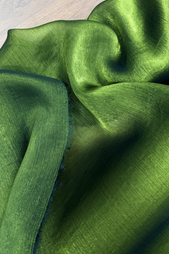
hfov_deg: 49.5
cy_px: 129
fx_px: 183
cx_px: 78
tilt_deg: -83.9
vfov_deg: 69.4
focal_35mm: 26
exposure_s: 1/100
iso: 125
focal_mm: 6.76
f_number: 1.78
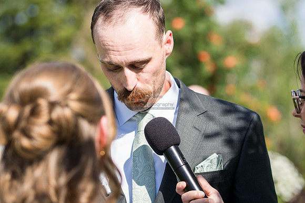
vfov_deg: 10.8
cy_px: 102
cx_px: 152
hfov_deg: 16.1
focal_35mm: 127
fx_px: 1076
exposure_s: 1/3200
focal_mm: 85
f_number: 2.8
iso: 250
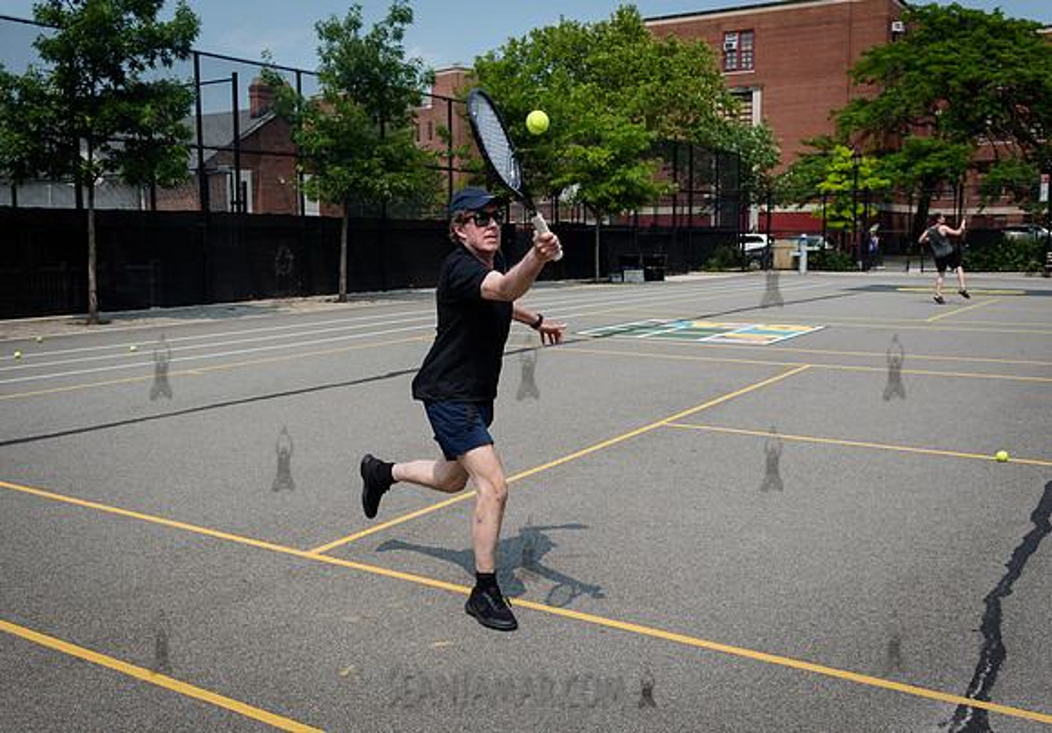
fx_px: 1085
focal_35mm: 37
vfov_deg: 37.3
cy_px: 379
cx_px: 481
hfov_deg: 51.6
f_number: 4.5
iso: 200
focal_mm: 29
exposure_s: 1/1250
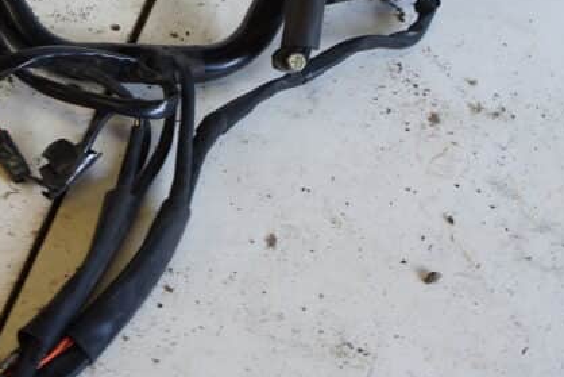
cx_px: 140
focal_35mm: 77
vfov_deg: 17.4
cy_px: 41
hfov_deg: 25.9
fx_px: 1210
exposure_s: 1/60
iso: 400
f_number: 4
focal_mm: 21
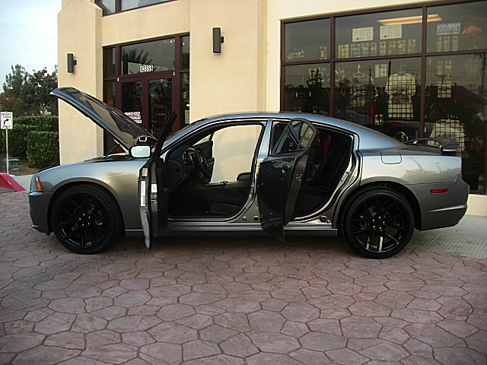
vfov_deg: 39.7
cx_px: 244
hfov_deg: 51.4
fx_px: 506
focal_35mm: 36
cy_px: 182
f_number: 2.8
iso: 50
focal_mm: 6.3
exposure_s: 1/100
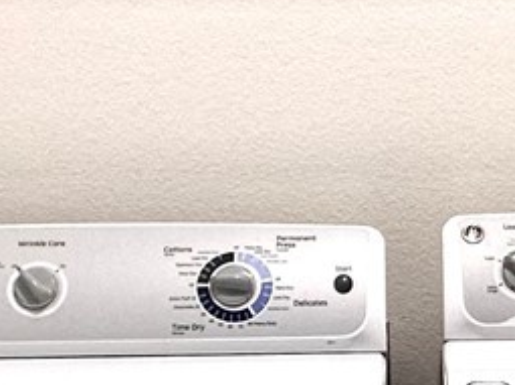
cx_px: 467
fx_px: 1309
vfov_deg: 16.4
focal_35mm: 88
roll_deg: -0.3
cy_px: 389
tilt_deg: -21.2
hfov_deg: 21.7
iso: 160
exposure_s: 1/120
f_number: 2.2
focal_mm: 2.22
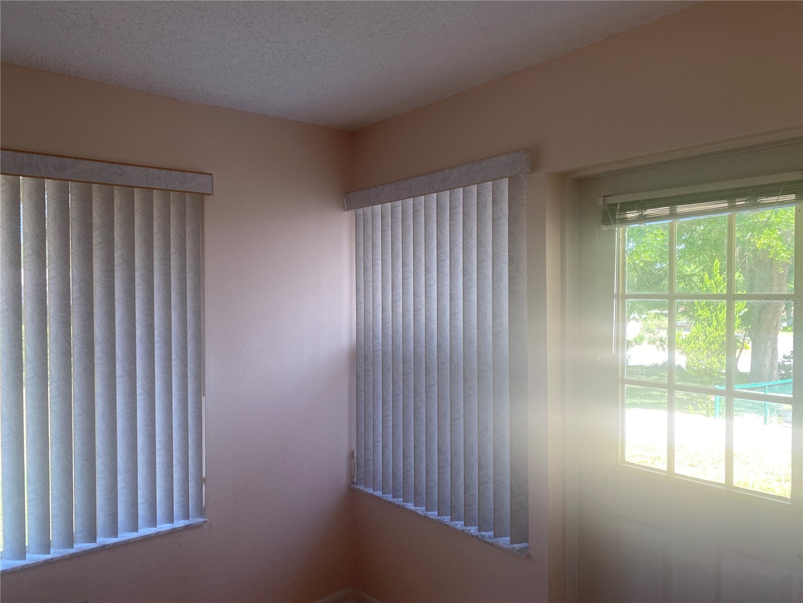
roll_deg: -0.5
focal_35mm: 26
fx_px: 603
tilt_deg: +1.0
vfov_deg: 53.1
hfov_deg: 67.3
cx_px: 402
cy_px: 302
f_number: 1.8
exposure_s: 1/121
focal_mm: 4.25
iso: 80
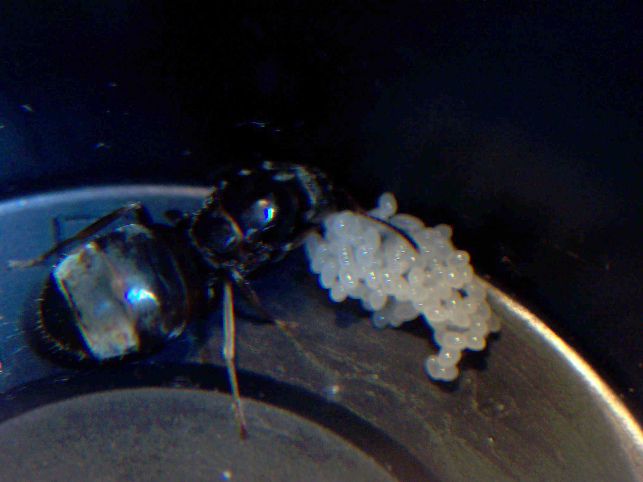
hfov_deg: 13.7
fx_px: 2675
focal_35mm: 144
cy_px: 241
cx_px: 322
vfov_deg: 10.3
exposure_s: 1/15
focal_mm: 22.4
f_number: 4.9
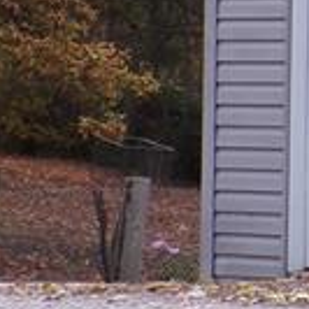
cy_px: 135
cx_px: 997
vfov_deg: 7.0
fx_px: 2535
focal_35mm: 251
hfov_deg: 6.3
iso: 100
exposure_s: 1/140
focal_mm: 6.6
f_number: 4.9
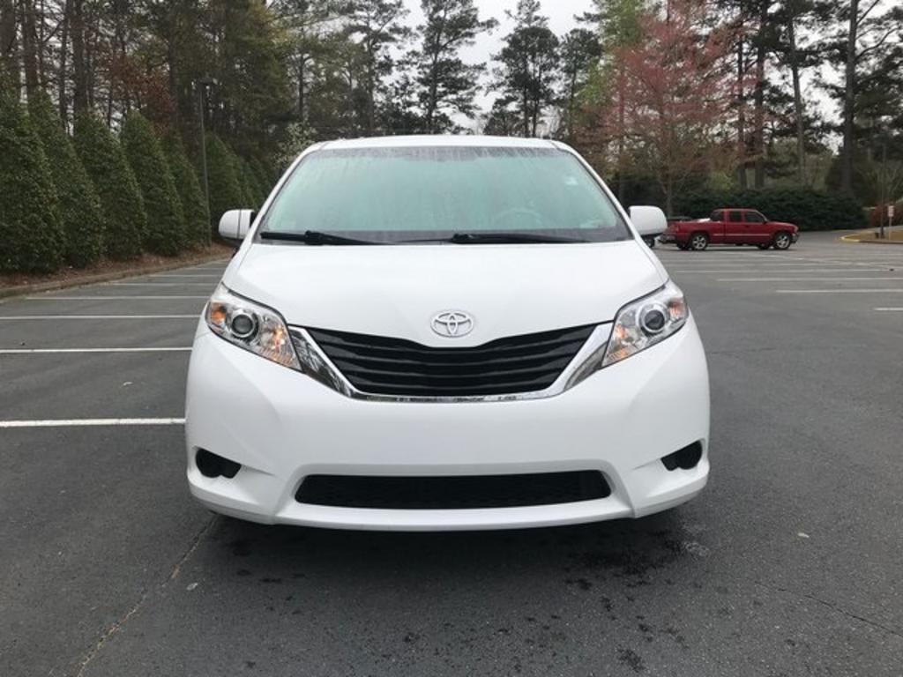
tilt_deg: -5.9
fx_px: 730
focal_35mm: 28
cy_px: 338
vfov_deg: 49.7
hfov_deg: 63.4
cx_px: 452
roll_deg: +1.0
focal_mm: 3.99
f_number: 1.8
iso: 20
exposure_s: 1/2083
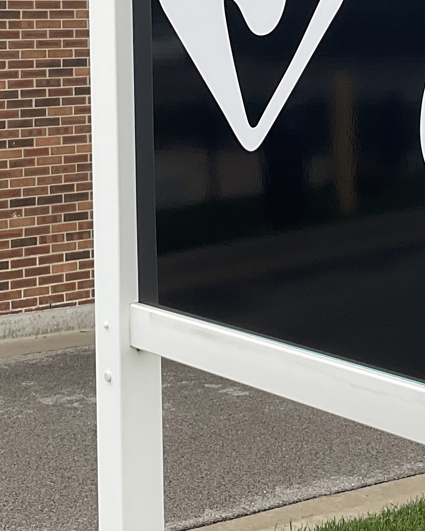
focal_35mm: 91
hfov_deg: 16.8
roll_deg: +0.5
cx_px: 303
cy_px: 32
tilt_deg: -0.8
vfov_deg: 20.5
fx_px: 1431
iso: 16
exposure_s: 1/446
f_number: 1.8
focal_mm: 3
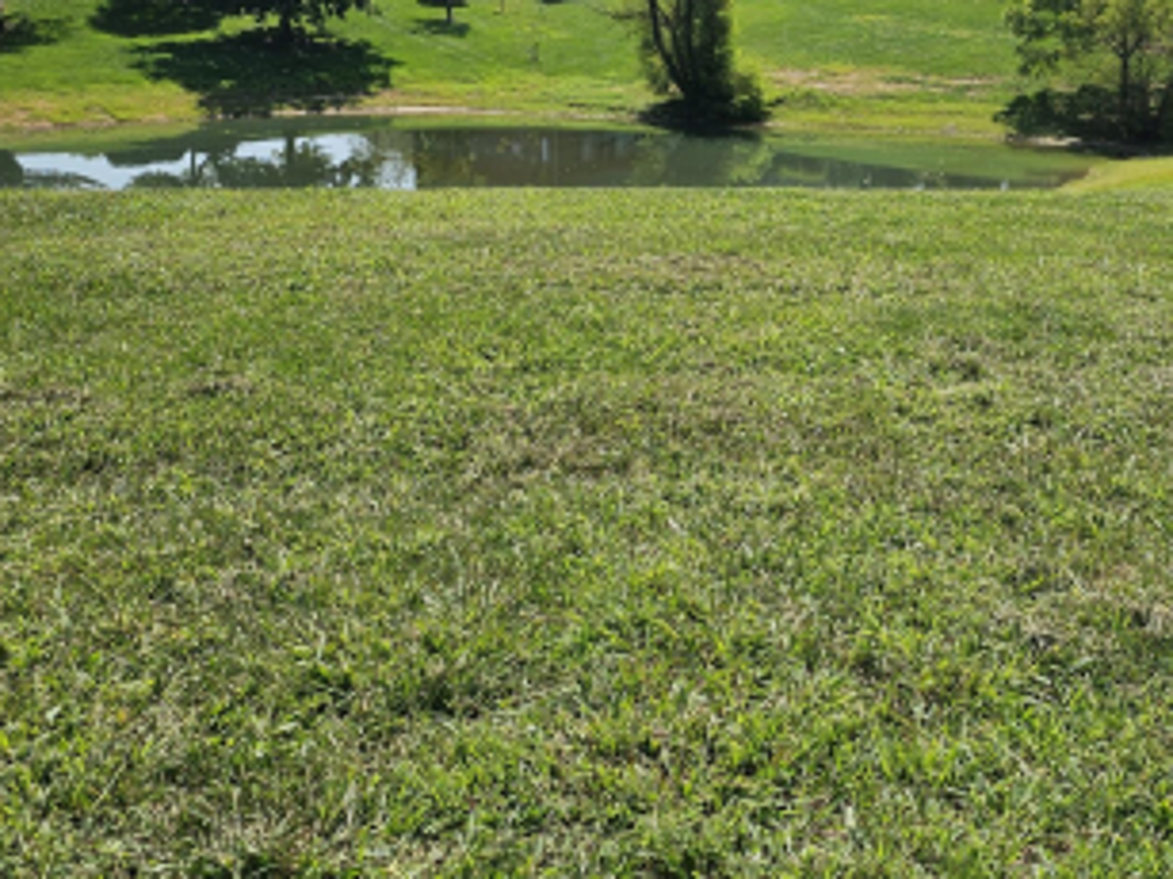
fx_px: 1694
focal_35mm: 50
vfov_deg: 28.9
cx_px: 793
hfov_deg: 37.7
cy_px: 306
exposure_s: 1/1195
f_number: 1.7
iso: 10
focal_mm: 6.3
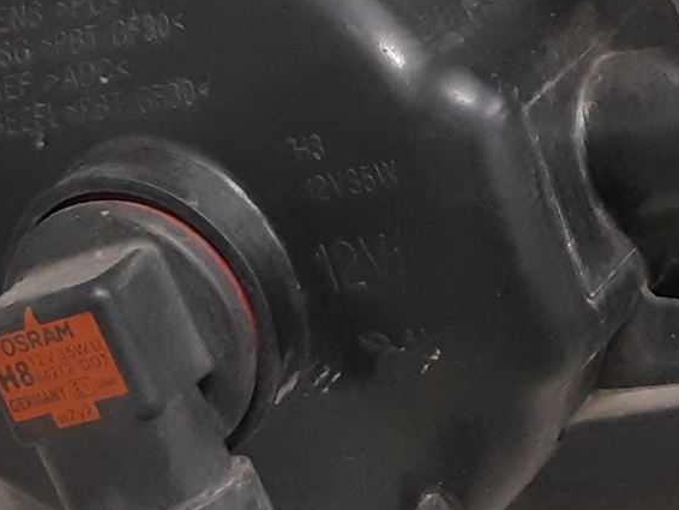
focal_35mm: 94
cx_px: 522
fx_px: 1845
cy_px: -32
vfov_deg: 15.4
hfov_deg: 20.7
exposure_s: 1/50
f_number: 1.7
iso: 250
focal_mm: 3.93
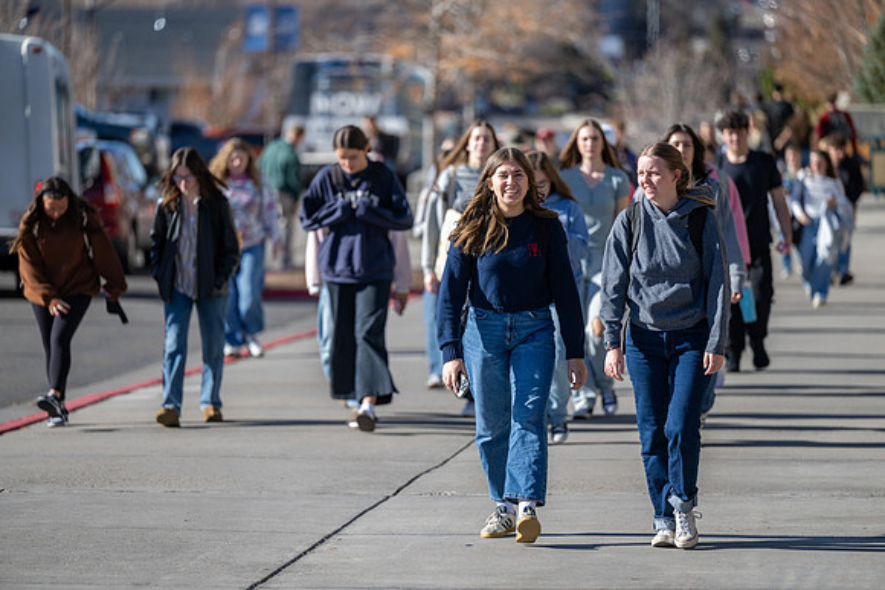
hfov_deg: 10.2
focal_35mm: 201
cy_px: 295
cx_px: 446
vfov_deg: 6.8
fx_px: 4953
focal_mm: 200
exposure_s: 1/2000
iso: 100
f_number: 2.8
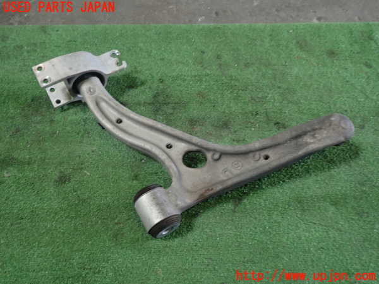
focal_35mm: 30
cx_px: 190
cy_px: 142
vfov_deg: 46.8
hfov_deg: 60.0
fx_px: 328
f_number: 2.3
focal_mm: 5.4
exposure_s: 1/30
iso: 200
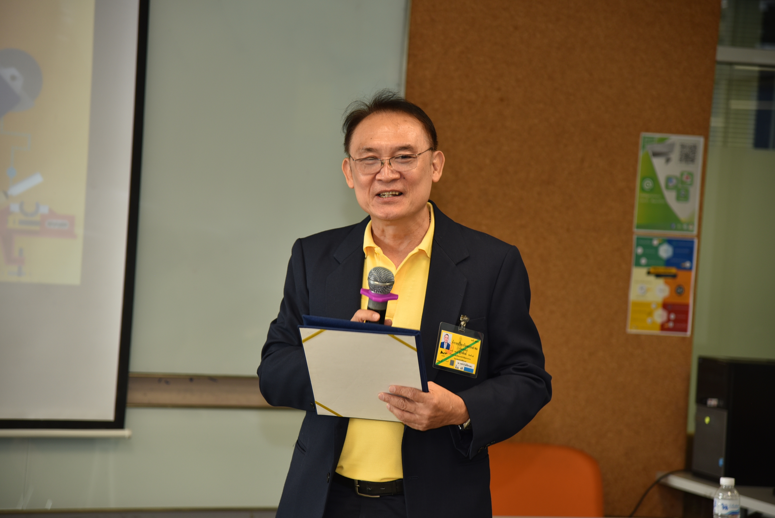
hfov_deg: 19.4
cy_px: 259
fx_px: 2261
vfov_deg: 13.1
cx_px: 388
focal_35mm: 105
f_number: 4
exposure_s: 1/30
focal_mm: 105
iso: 200
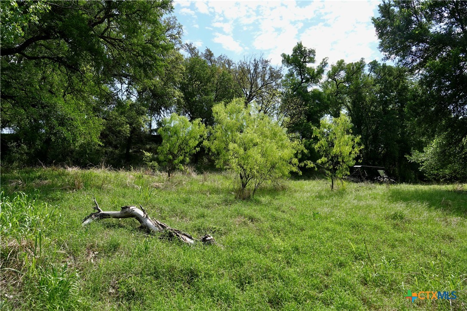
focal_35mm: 24
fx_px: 311
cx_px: 234
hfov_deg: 73.7
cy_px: 156
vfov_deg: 53.1
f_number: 4
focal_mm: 8.8
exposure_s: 1/320
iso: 100
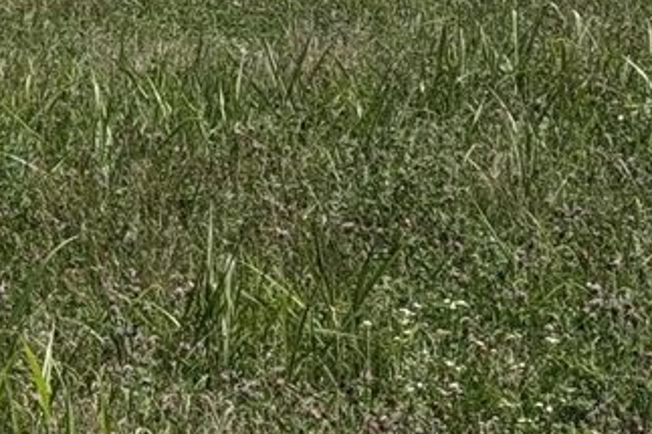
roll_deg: -0.8
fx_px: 3584
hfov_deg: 9.8
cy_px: -343
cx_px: -537
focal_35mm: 198
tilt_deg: +3.1
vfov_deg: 6.8
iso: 64
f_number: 1.78
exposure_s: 1/6410
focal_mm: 6.76
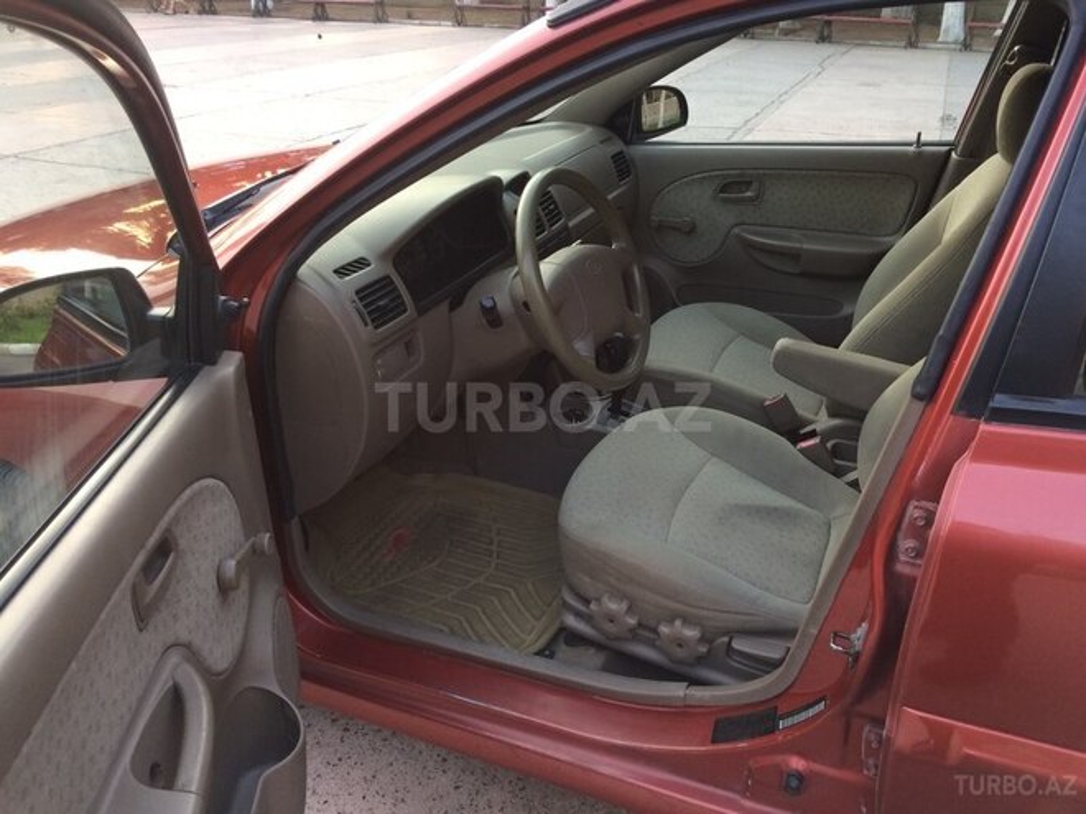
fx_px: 910
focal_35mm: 29
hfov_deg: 61.7
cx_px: 543
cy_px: 407
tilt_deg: -27.3
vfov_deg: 48.2
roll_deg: -0.2
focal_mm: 4.15
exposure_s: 1/33
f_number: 2.2
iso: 32
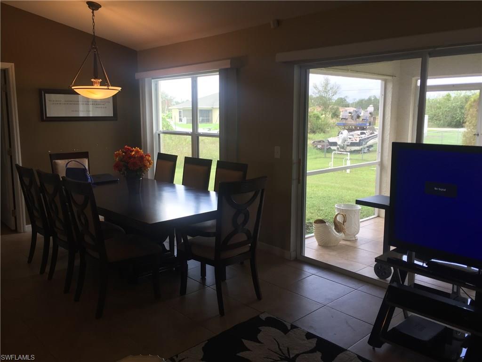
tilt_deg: -7.0
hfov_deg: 61.7
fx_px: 404
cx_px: 241
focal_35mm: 29
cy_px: 181
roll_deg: -1.5
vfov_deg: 48.2
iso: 40
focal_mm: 4.15
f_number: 2.2
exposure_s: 1/60
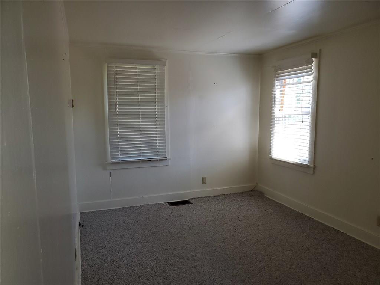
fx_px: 285
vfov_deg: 53.1
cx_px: 190
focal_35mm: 26
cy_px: 142
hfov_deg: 67.3
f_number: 2.4
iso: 80
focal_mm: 4.3
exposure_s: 1/100
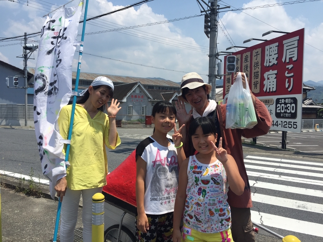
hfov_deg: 61.7
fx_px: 271
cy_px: 121
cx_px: 162
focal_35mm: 29
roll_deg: -0.3
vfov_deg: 48.2
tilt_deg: -1.7
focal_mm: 4.15
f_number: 2.2
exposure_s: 1/2825
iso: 32
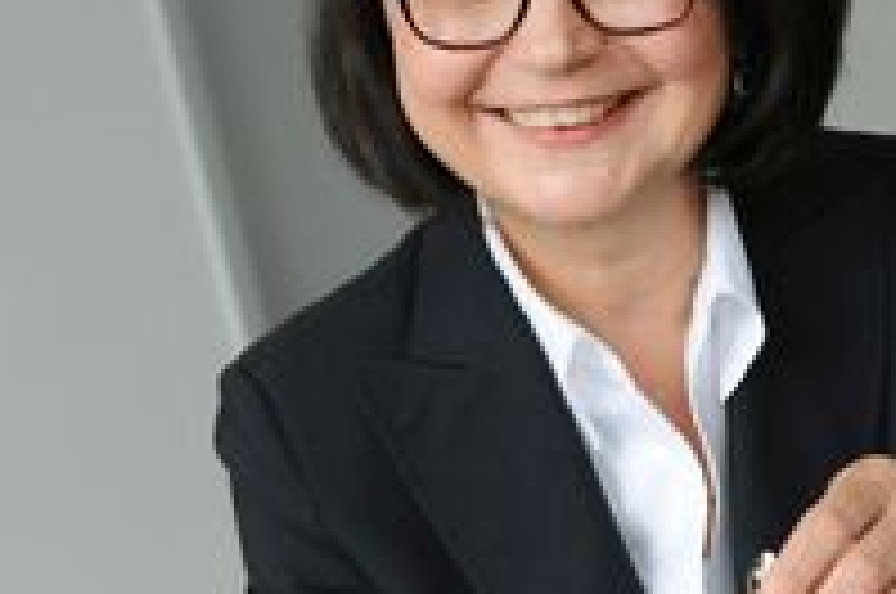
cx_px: 212
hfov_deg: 15.3
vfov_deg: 10.2
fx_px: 3330
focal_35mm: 134
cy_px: 317
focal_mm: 52
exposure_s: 1/80
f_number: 5
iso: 2000
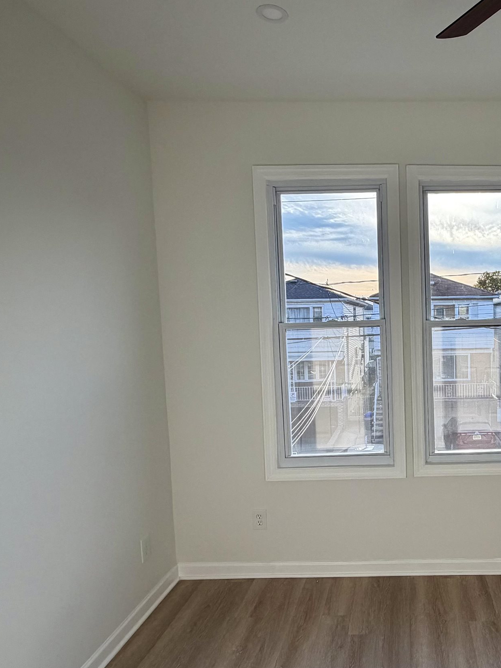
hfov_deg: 49.3
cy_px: 354
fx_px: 502
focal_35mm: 26
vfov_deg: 67.2
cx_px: 415
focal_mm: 2.22
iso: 64
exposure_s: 1/224
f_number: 2.2
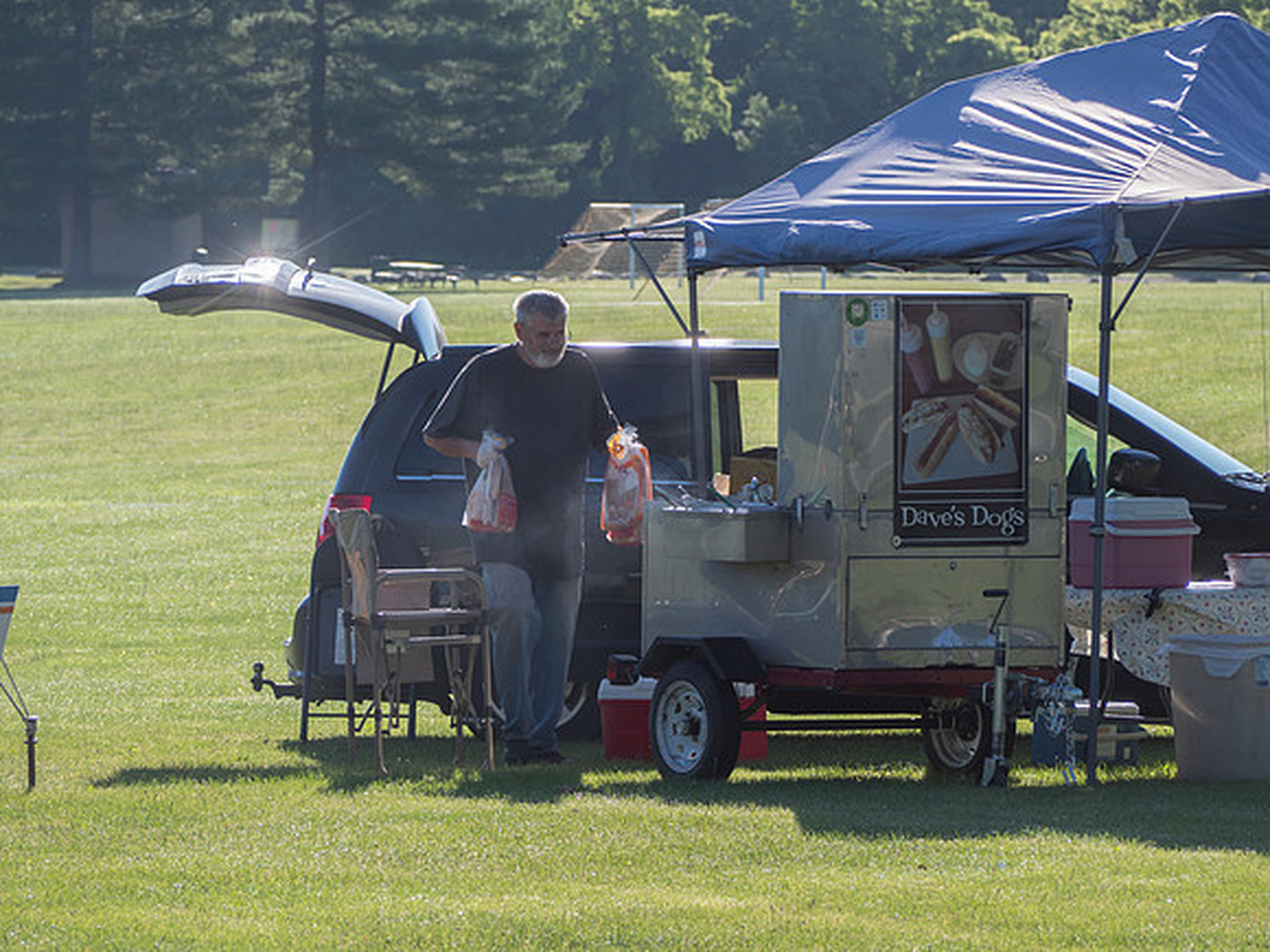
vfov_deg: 5.3
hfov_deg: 7.1
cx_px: 635
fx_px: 10273
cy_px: 476
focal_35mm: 280
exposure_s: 1/500
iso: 200
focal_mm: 140
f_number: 7.1
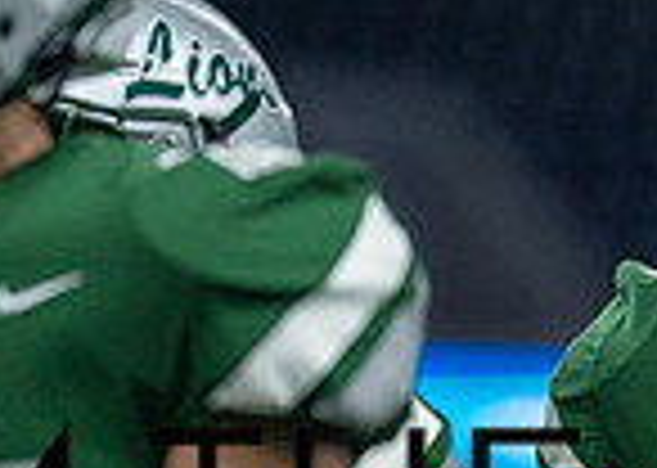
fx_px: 11856
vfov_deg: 2.3
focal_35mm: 636
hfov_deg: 3.2
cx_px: 1057
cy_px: 422
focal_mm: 135
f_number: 1.8
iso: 1000
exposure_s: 1/2000
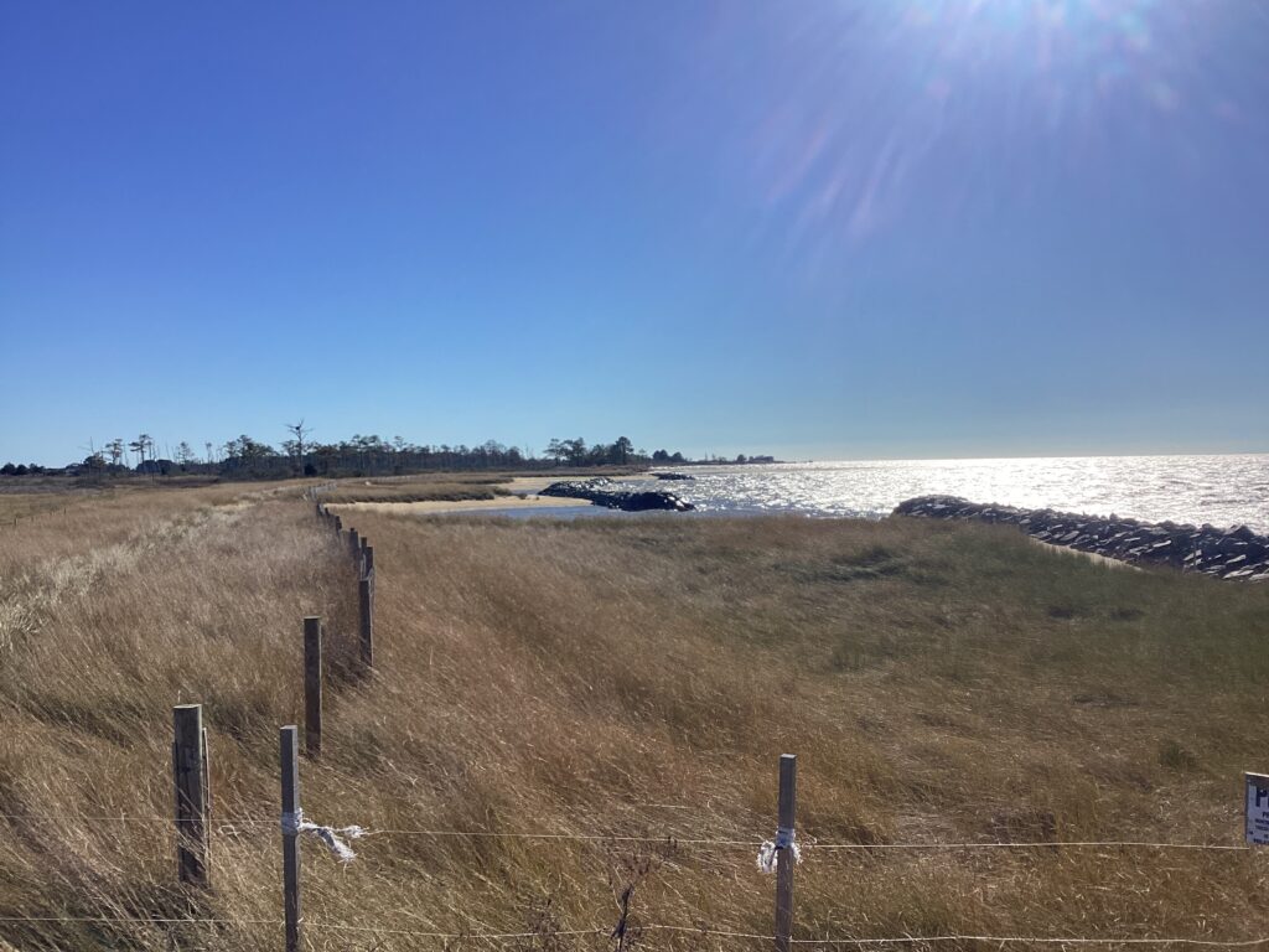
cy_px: 476
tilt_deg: -2.3
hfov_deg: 58.4
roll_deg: +0.9
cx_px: 634
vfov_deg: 45.4
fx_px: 1136
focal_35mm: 31
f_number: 2.4
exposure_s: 1/3401
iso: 25
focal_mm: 3.3
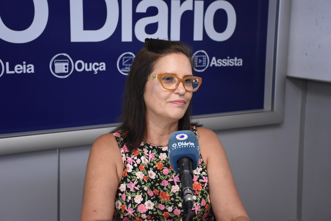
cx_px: 166
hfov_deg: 31.9
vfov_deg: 21.6
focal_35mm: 63
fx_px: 579
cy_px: 110
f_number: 4.5
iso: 2500
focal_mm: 42
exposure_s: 1/80
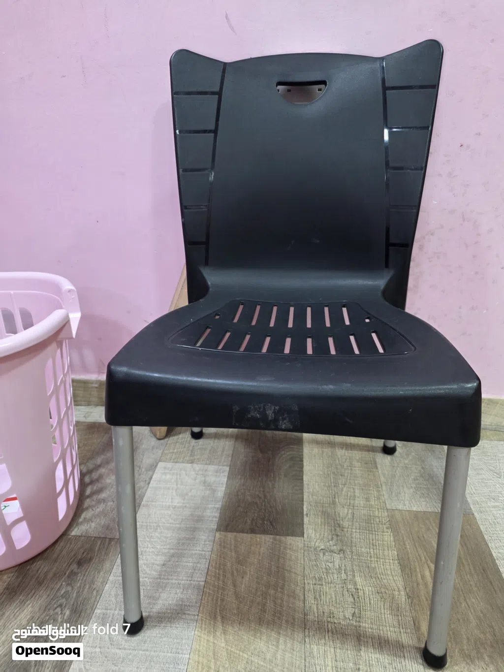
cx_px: 252
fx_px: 446
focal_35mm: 23
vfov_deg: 73.9
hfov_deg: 58.9
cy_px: 336
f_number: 1.7
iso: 400
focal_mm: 6.25
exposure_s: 1/100
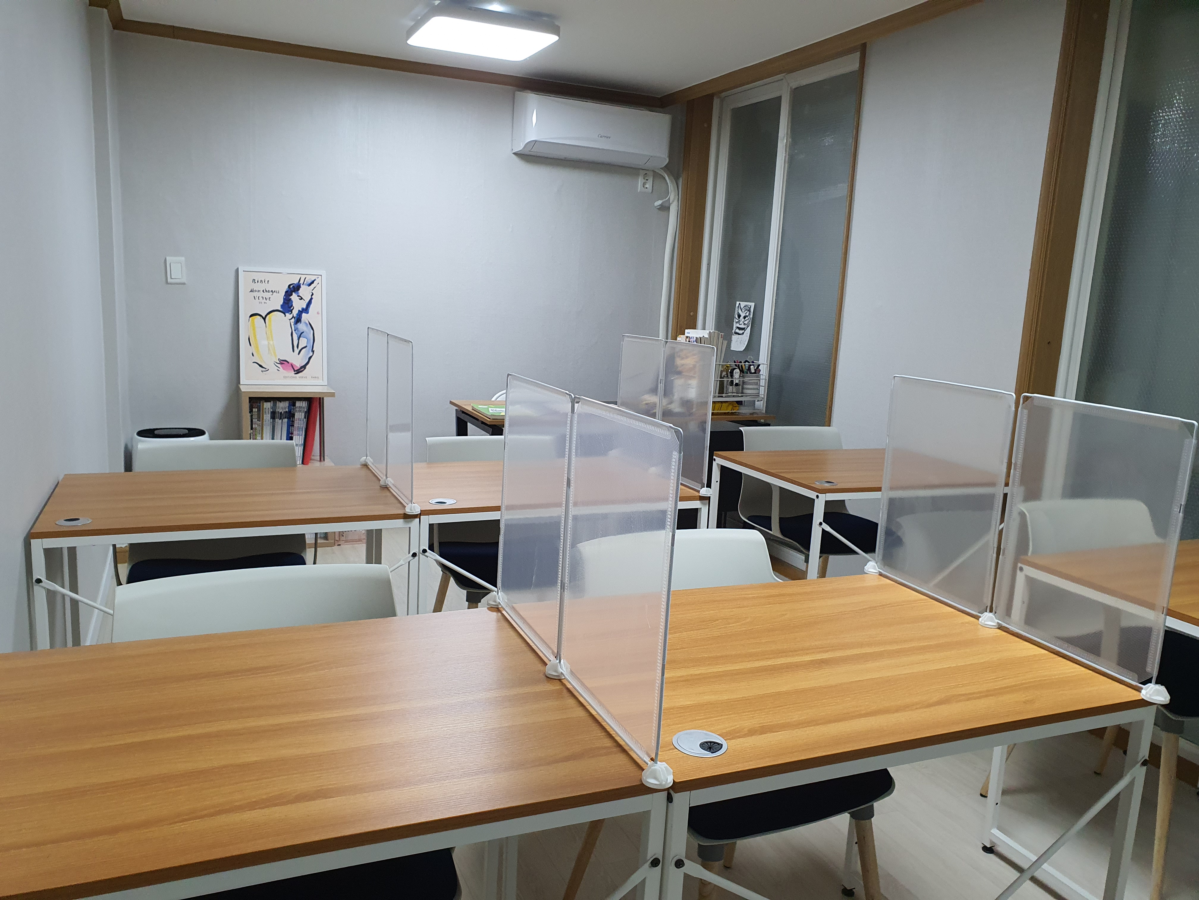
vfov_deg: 53.1
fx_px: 901
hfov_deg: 67.3
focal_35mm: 26
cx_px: 600
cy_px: 450
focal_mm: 4.3
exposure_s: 1/120
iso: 250
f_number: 2.4
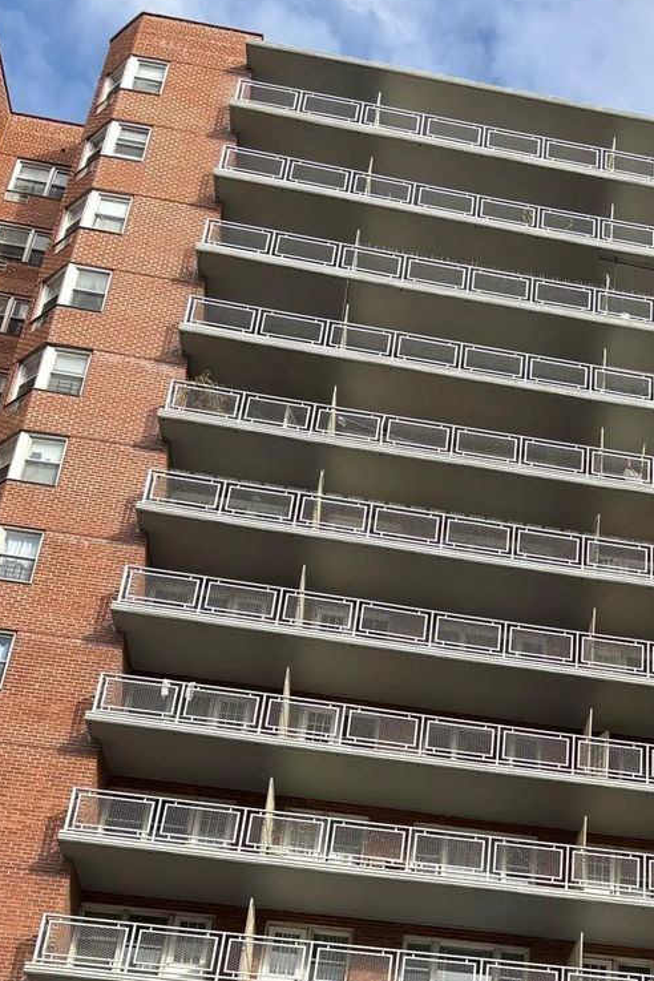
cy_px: 887
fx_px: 1362
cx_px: 602
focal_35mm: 50
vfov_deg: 37.0
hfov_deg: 26.0
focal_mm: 5.96
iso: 50
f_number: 1.6
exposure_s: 1/1626
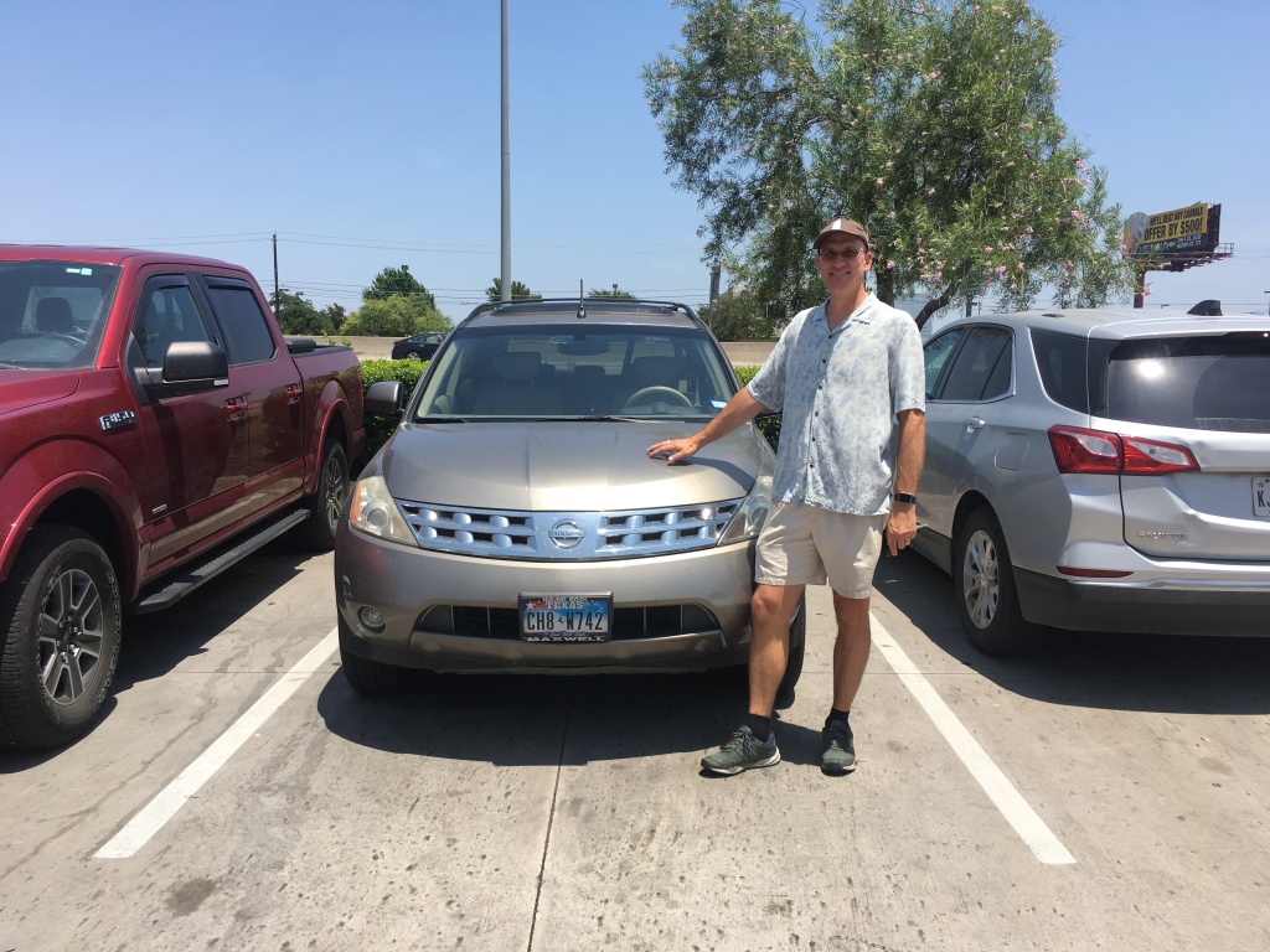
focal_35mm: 29
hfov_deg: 61.7
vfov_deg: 48.2
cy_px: 476
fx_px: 1064
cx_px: 635
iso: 25
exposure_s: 1/1241
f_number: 2.2
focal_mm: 4.15
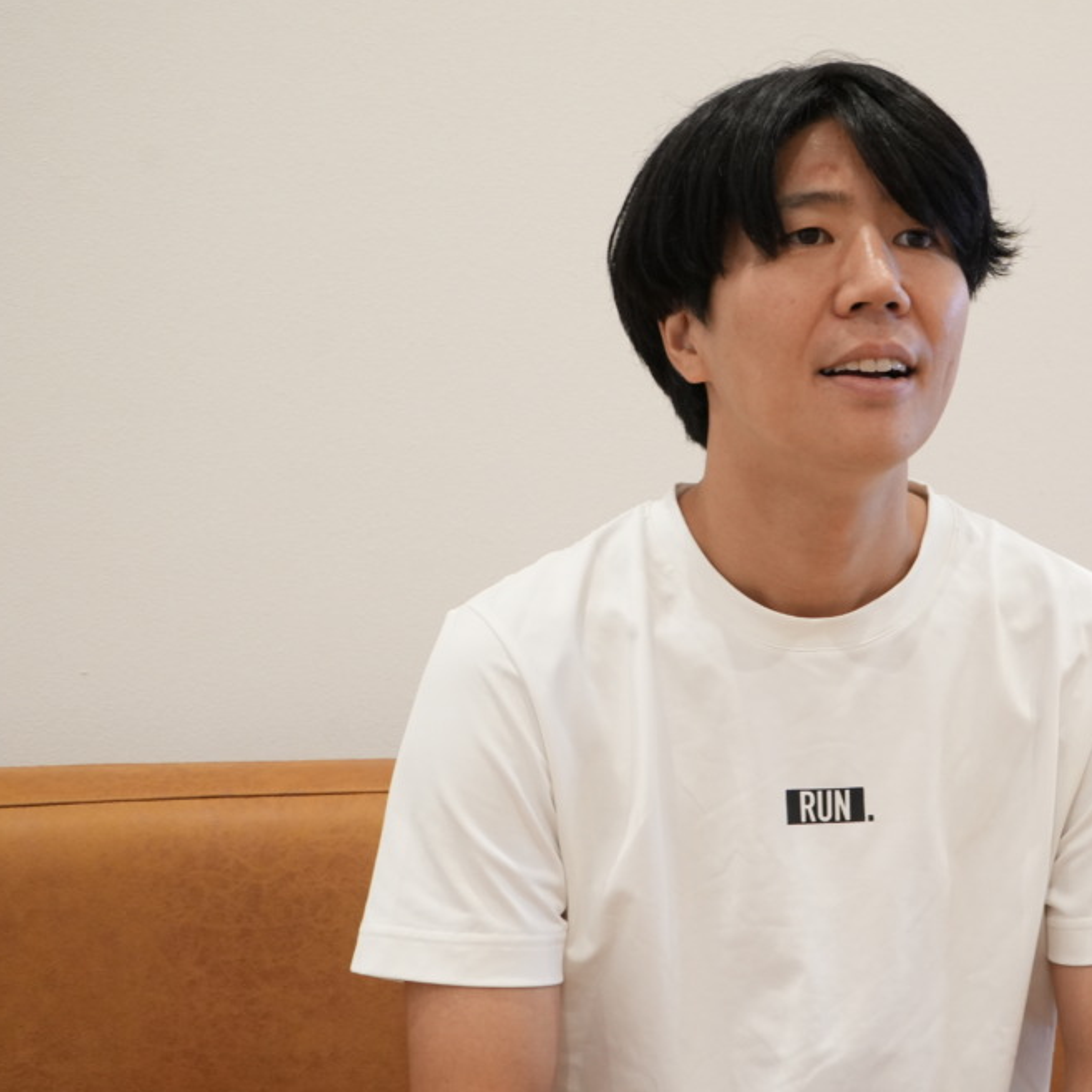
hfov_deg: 27.4
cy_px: 561
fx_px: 2213
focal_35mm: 62
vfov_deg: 27.7
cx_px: 817
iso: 2500
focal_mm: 40
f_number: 6.3
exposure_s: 1/100
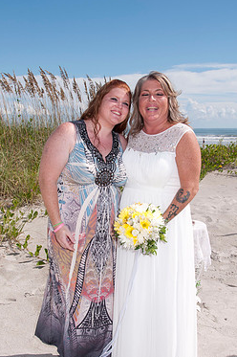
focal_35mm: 47
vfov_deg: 41.8
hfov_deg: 28.6
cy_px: 212
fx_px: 465
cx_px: 116
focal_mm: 26
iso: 100
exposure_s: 1/250
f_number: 11
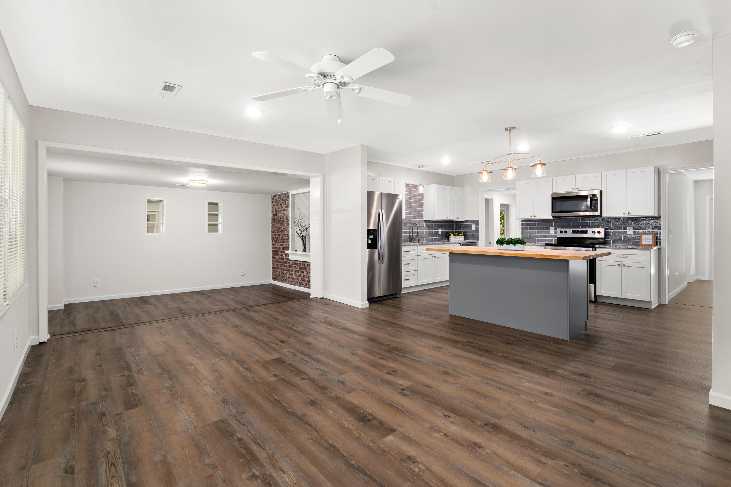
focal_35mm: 16
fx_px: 325
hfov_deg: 96.7
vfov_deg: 73.7
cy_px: 244
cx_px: 366
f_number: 8
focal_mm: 16
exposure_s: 1
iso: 200
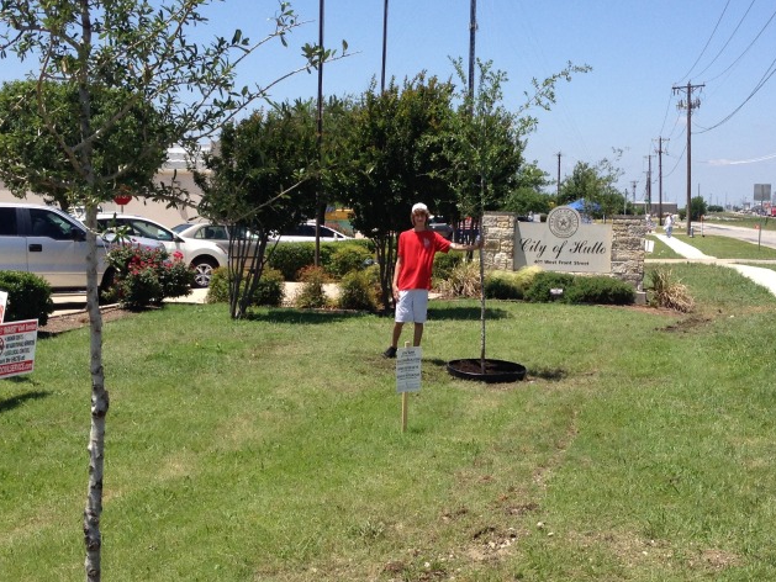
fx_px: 1278
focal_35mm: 57
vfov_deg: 25.6
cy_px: 333
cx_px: 454
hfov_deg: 33.7
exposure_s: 1/1577
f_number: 2.4
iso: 50
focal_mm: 4.28
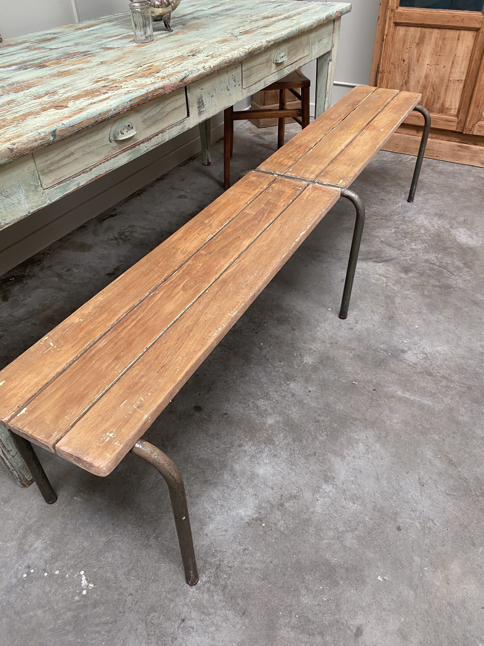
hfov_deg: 53.1
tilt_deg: -38.8
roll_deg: +1.6
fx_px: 485
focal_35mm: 26
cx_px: 242
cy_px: 323
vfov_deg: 67.3
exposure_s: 1/66
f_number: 1.8
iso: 125
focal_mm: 4.25
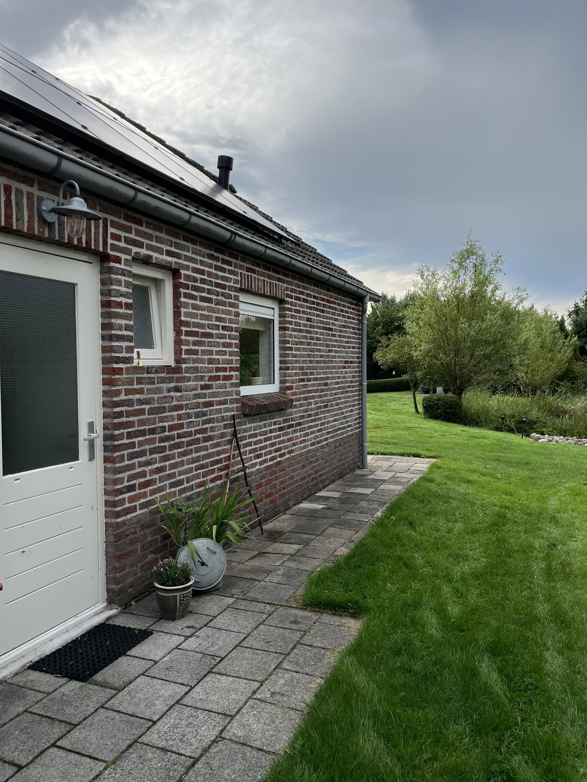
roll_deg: +0.7
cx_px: 294
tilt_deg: -2.3
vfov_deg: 67.3
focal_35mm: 26
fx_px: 588
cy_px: 391
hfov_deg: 53.1
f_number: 1.6
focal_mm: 5.1
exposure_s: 1/2825
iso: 50
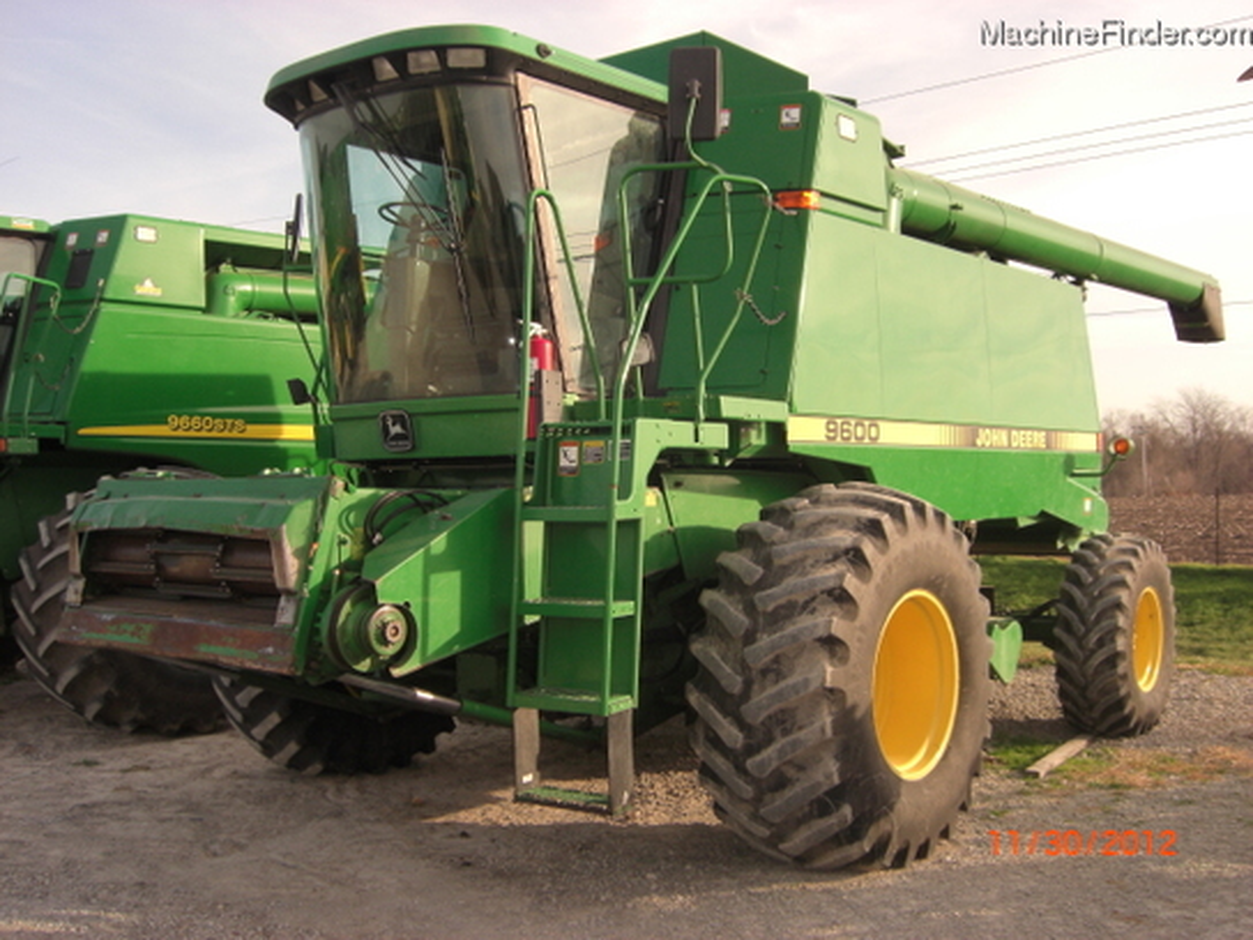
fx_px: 1375
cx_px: 626
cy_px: 470
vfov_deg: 37.7
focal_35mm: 38
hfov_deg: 49.0
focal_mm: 7.9
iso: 80
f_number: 4
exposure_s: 1/320
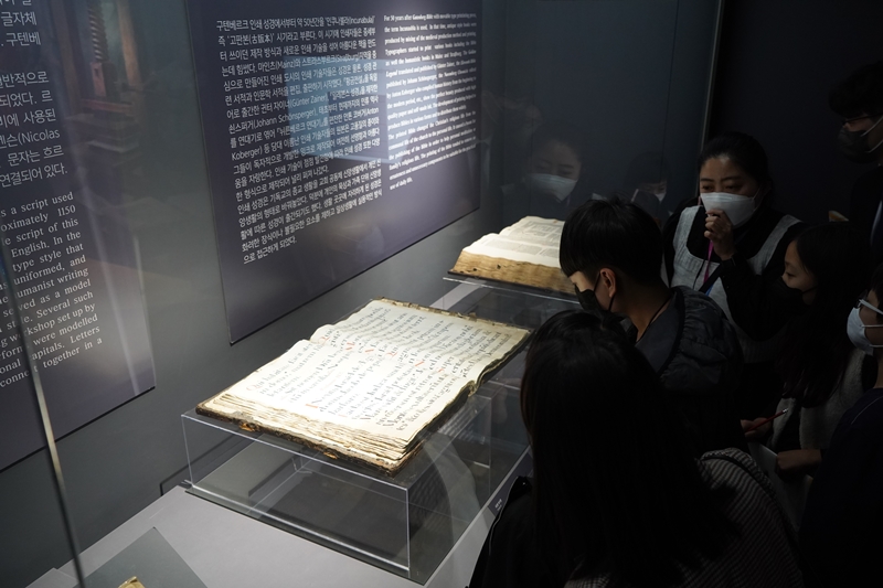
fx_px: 711
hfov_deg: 63.7
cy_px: 294
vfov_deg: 44.9
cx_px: 442
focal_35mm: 29
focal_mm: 29
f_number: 4
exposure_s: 1/160
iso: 2500
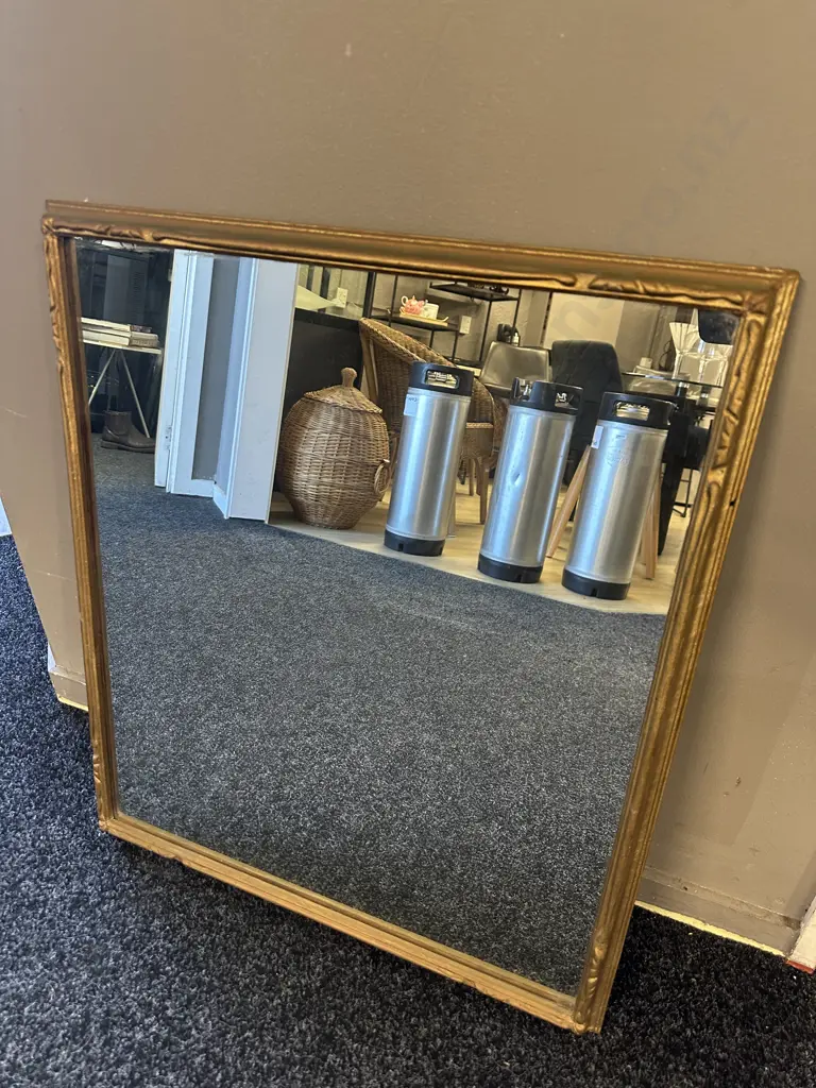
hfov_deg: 56.8
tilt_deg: -33.8
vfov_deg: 71.6
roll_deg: -1.9
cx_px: 408
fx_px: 754
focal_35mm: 24
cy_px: 544
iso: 320
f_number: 1.78
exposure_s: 1/50
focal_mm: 6.86
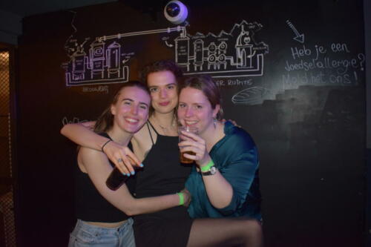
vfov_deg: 41.7
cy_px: 124
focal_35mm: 32
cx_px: 186
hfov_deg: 59.5
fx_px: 324
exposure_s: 1/60
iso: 1400
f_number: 3.8
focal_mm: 21
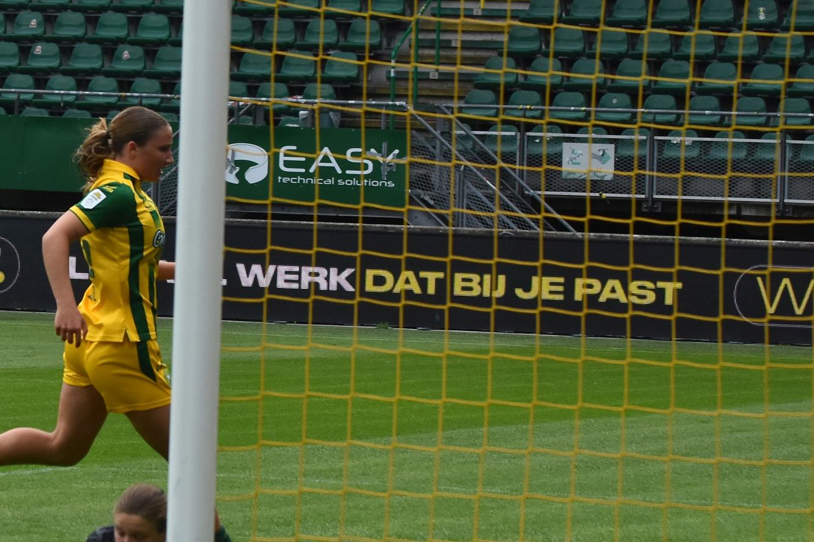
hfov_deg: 13.4
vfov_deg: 9.0
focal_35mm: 153
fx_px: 3458
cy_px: 342
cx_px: 333
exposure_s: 1/1000
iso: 500
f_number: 3.5
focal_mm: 70
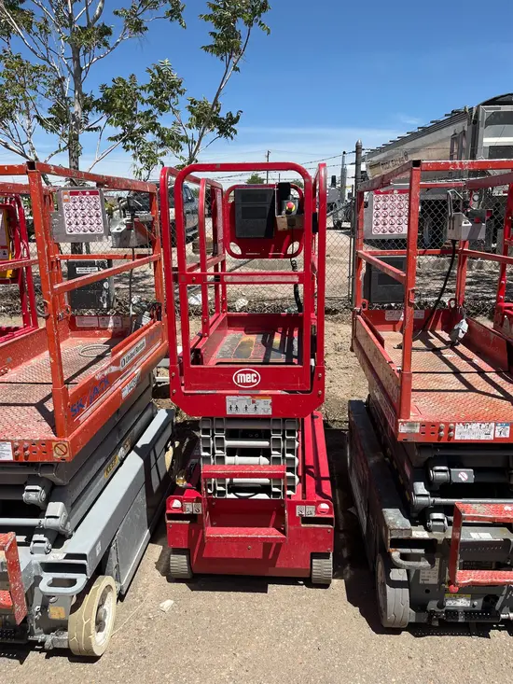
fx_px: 514
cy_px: 342
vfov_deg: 67.3
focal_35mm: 26
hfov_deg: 53.1
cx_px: 256
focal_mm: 5.1
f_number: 1.6
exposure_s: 1/3623
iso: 50
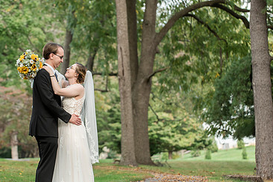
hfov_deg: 10.2
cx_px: 121
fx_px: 1524
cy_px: 89
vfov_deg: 6.8
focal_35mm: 201
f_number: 4
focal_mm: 110
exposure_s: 1/400
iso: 400
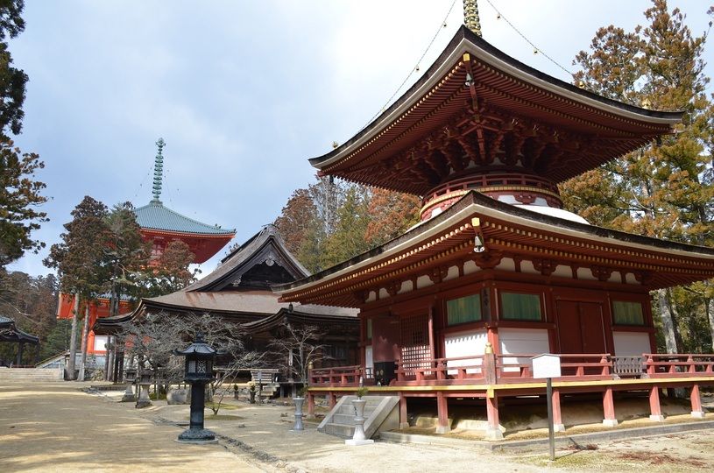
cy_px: 236
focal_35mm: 27
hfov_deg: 67.5
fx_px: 534
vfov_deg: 47.7
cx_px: 357
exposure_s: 1/200
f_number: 7.1
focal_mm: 18
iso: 200
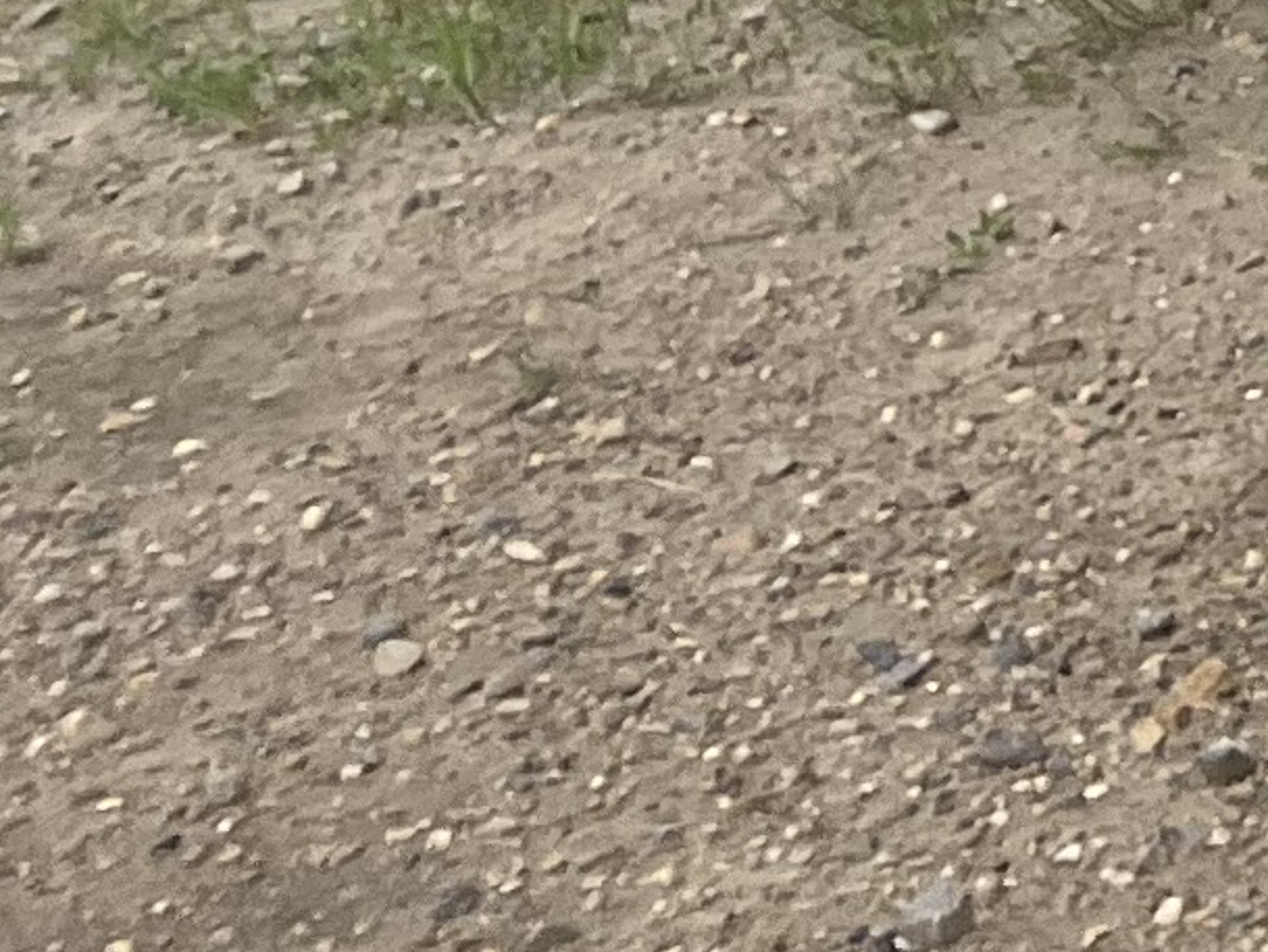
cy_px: -1910
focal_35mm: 172
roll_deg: +3.2
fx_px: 6302
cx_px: 4000
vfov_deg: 7.6
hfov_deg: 9.0
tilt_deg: -0.5
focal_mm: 5.1
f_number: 1.6
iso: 50
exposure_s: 1/2463
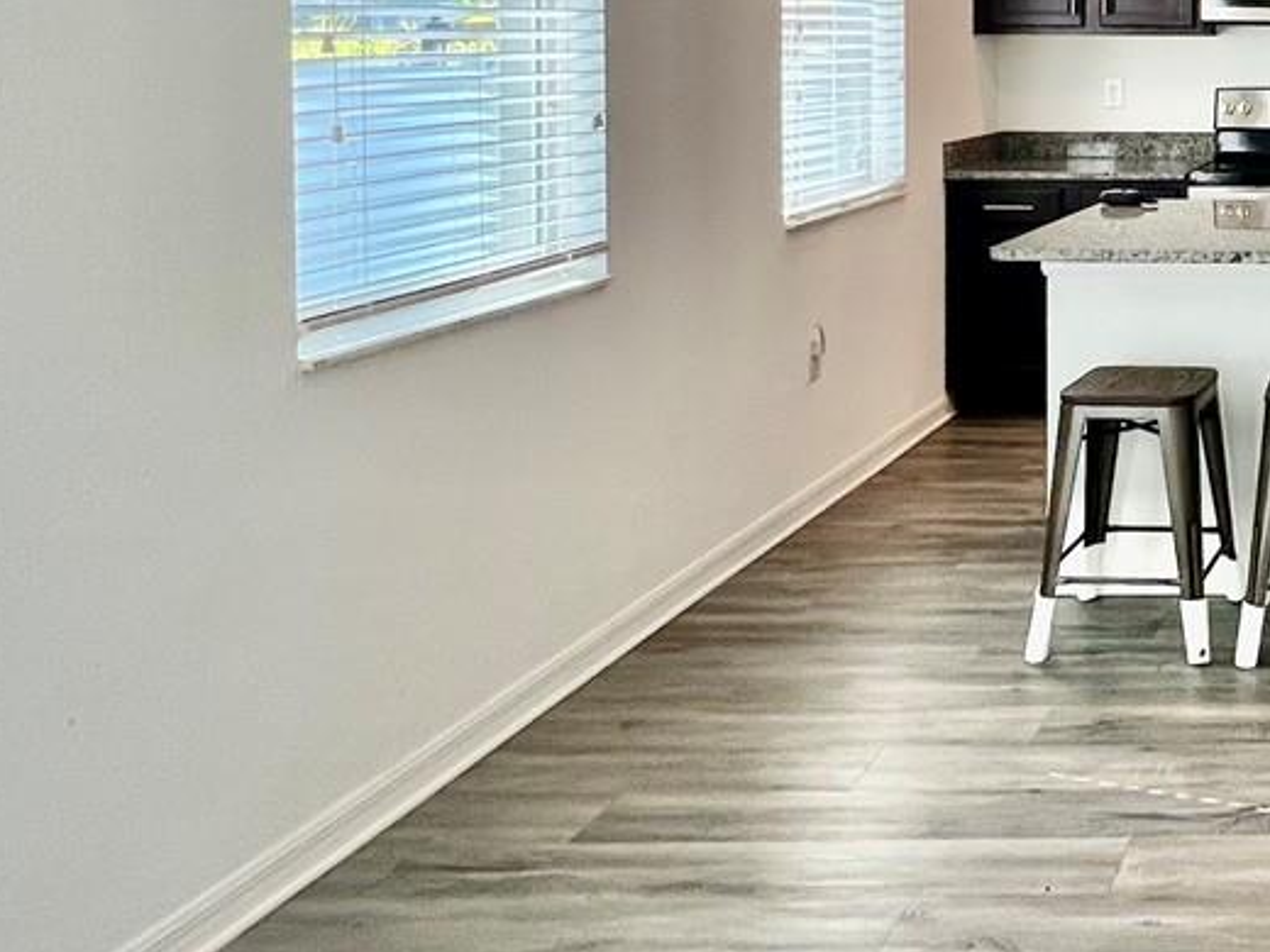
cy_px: 78
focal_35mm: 40
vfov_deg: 33.8
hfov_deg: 35.8
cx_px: 1548
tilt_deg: -1.3
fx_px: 1468
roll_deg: +0.2
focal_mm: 1.57
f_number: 1.8
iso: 160
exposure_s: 1/120
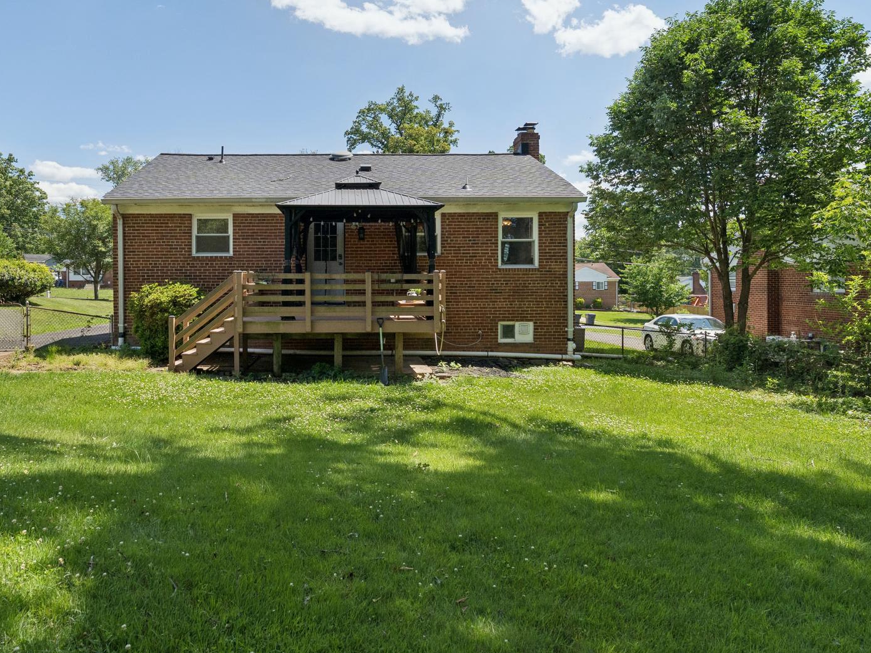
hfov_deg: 70.7
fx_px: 607
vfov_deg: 56.3
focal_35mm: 24
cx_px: 356
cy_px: 276
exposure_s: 1/2500
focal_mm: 17.1
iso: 1250
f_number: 7.1
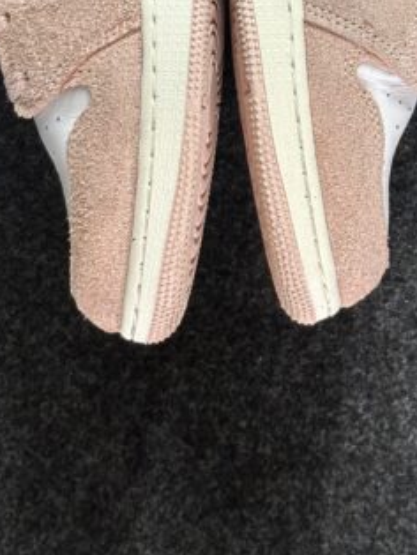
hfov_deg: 12.2
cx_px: 224
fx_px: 1957
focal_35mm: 122
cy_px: -65
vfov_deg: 15.7
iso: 200
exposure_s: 1/50
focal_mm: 6.86
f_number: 1.78
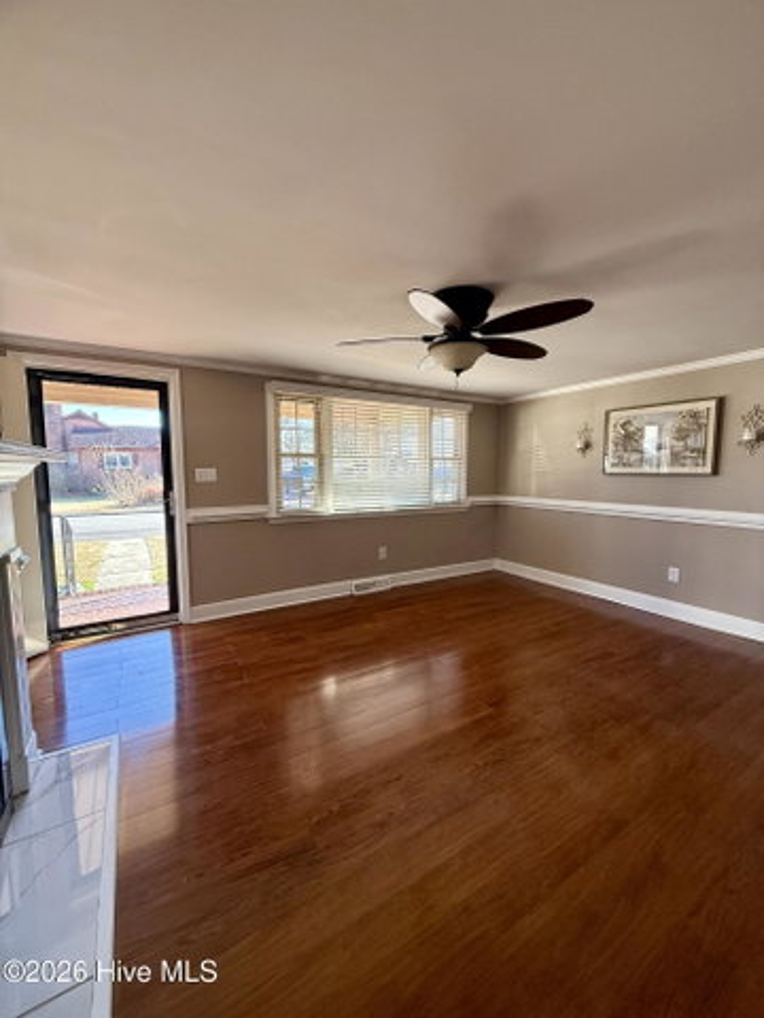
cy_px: 509
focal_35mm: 14
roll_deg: -0.2
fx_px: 412
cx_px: 382
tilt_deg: -5.8
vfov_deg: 102.1
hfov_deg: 85.7
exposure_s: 1/99
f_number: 2.2
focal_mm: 2.22
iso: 160
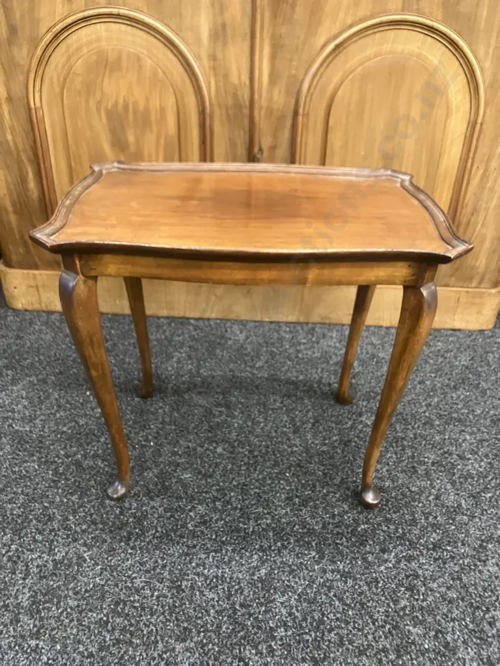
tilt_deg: -31.1
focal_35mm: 28
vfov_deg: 63.4
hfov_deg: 49.7
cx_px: 250
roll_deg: -1.2
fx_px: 539
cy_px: 333
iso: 400
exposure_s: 1/33
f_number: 1.8
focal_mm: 3.99
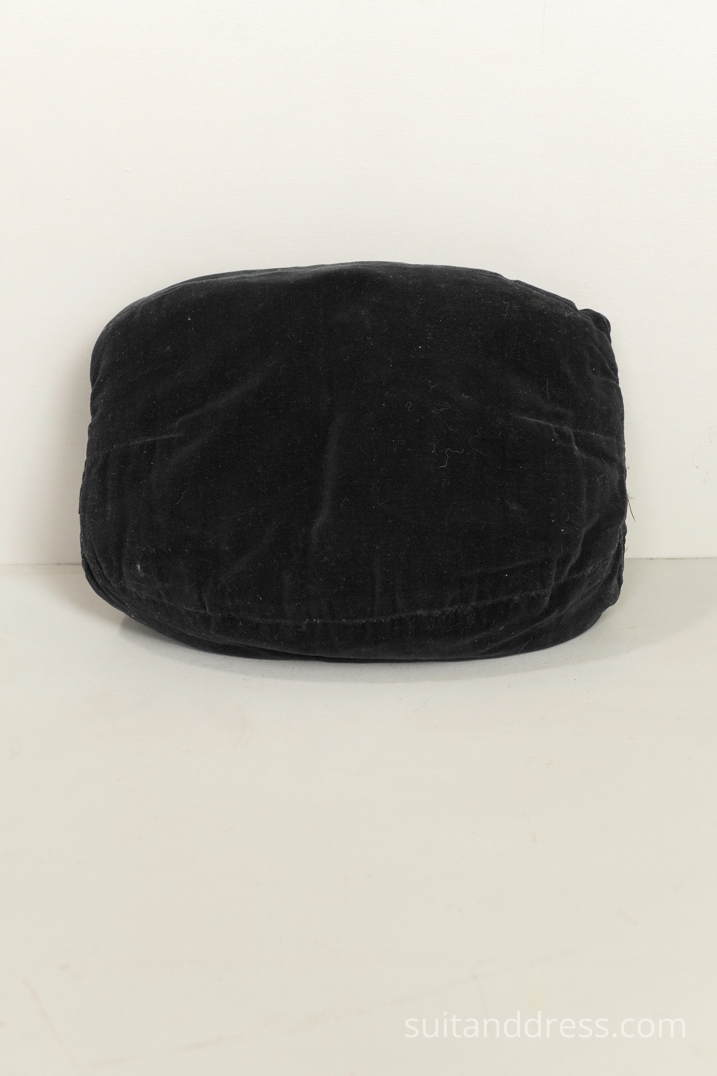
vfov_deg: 41.1
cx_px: 358
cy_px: 538
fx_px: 1434
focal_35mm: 48
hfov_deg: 28.1
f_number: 5
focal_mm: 32
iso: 400
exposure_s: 1/100
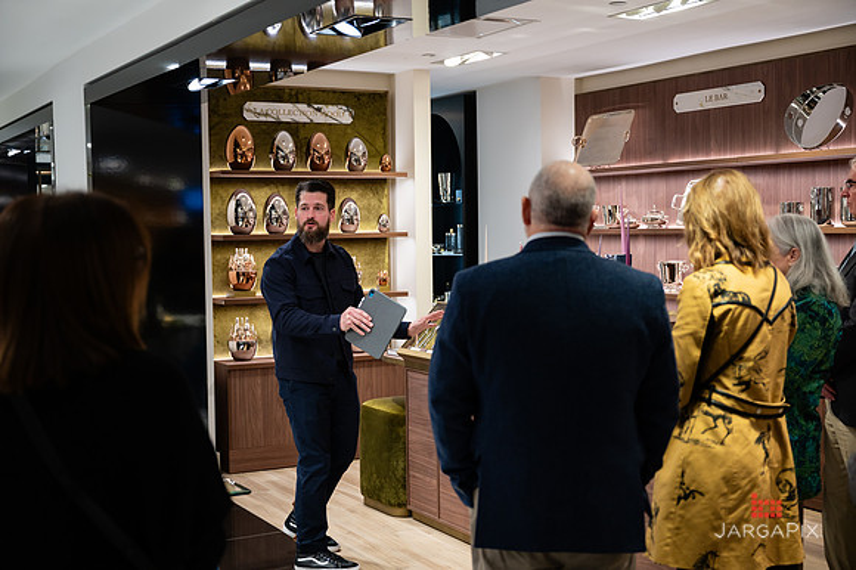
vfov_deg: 28.8
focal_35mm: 47
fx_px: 1110
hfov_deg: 42.2
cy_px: 285
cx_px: 428
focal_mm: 46
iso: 640
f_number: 3.2
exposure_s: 1/160
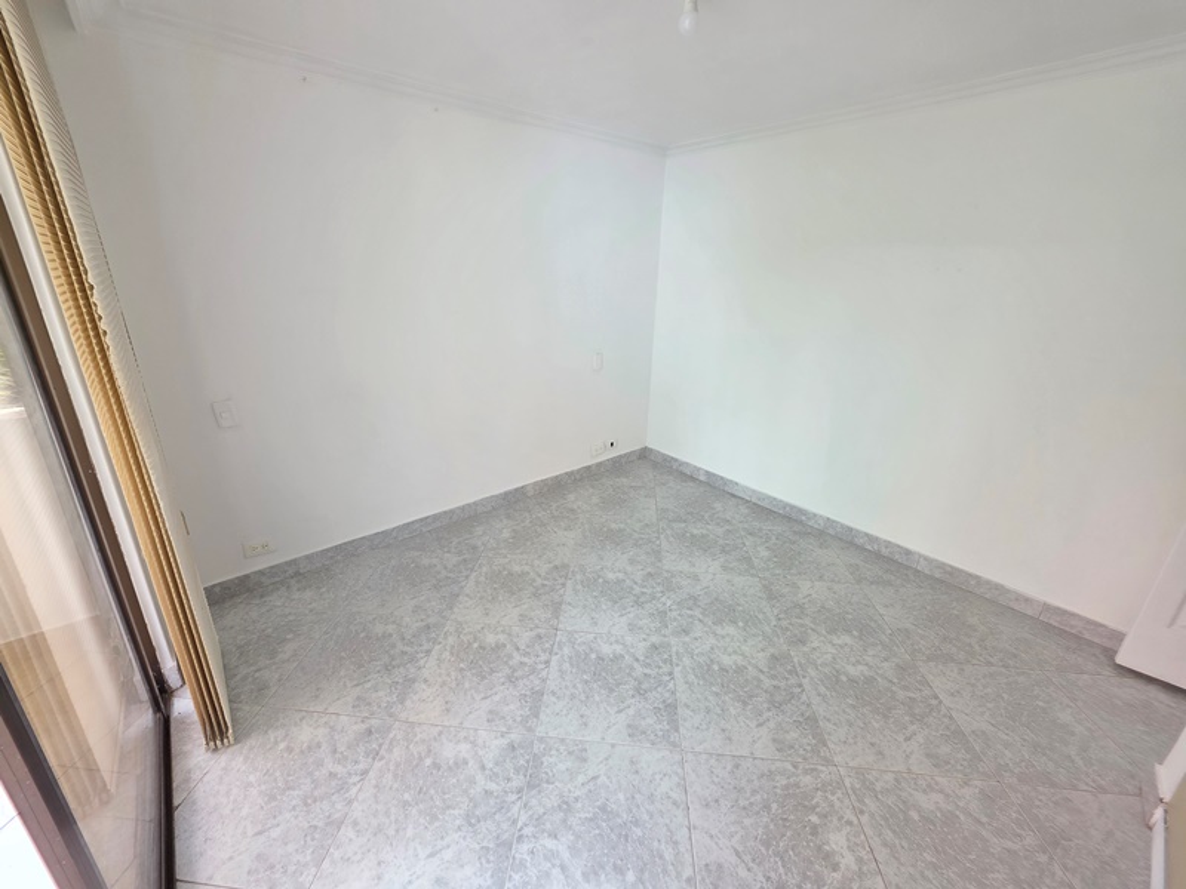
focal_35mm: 13
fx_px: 445
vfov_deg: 89.9
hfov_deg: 106.2
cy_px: 444
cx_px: 593
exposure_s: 1/120
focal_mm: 2.2
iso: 160
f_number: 1.9
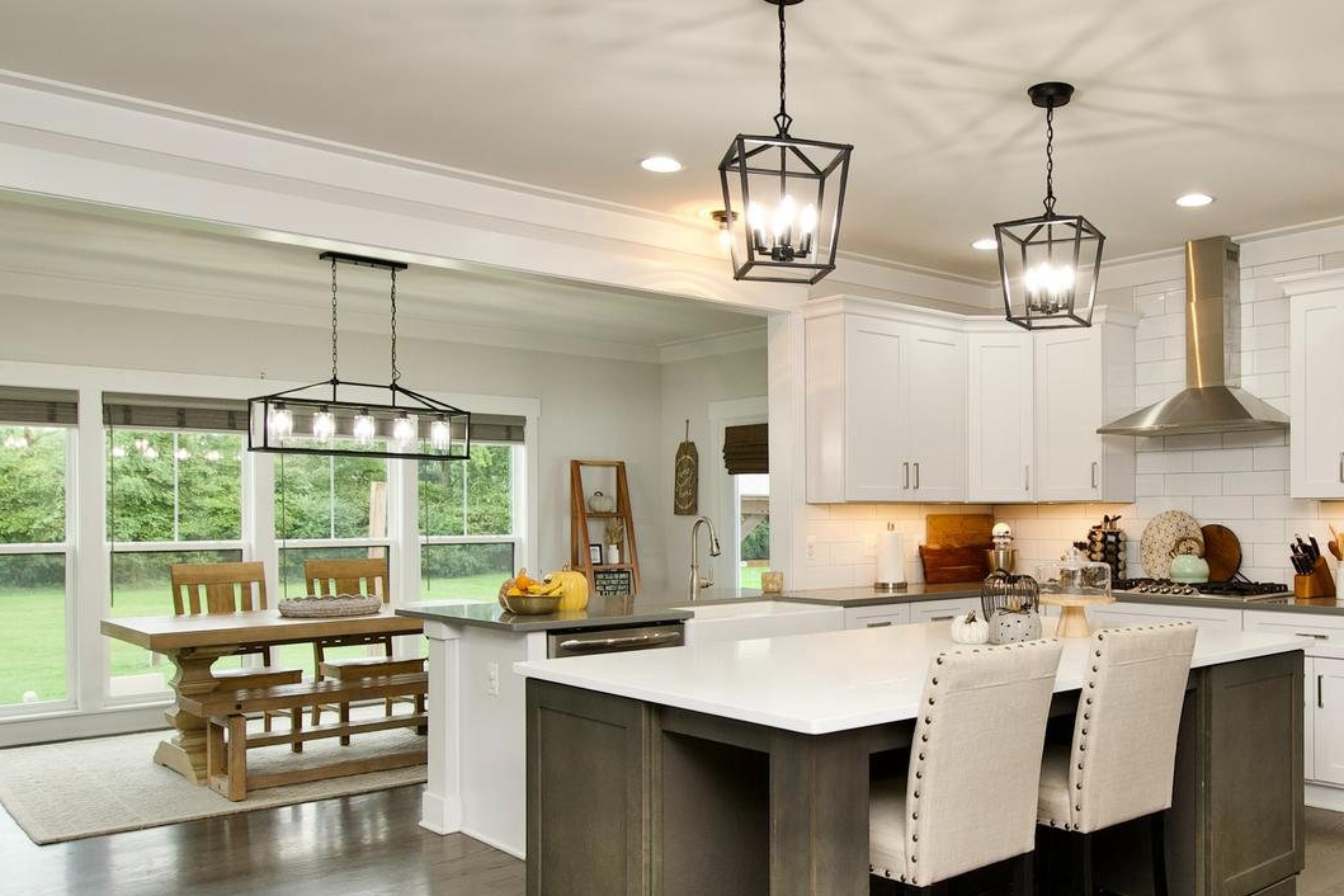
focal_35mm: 29
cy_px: 479
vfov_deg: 44.9
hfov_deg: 62.3
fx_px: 1083
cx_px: 877
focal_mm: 10
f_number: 7.1
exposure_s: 1/25
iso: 320
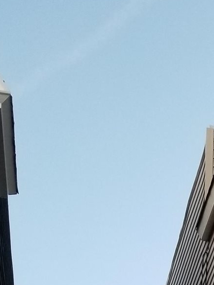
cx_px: 380
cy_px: 542
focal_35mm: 103
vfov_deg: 15.7
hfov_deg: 13.0
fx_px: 850
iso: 80
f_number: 1.7
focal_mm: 4.3
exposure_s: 1/60
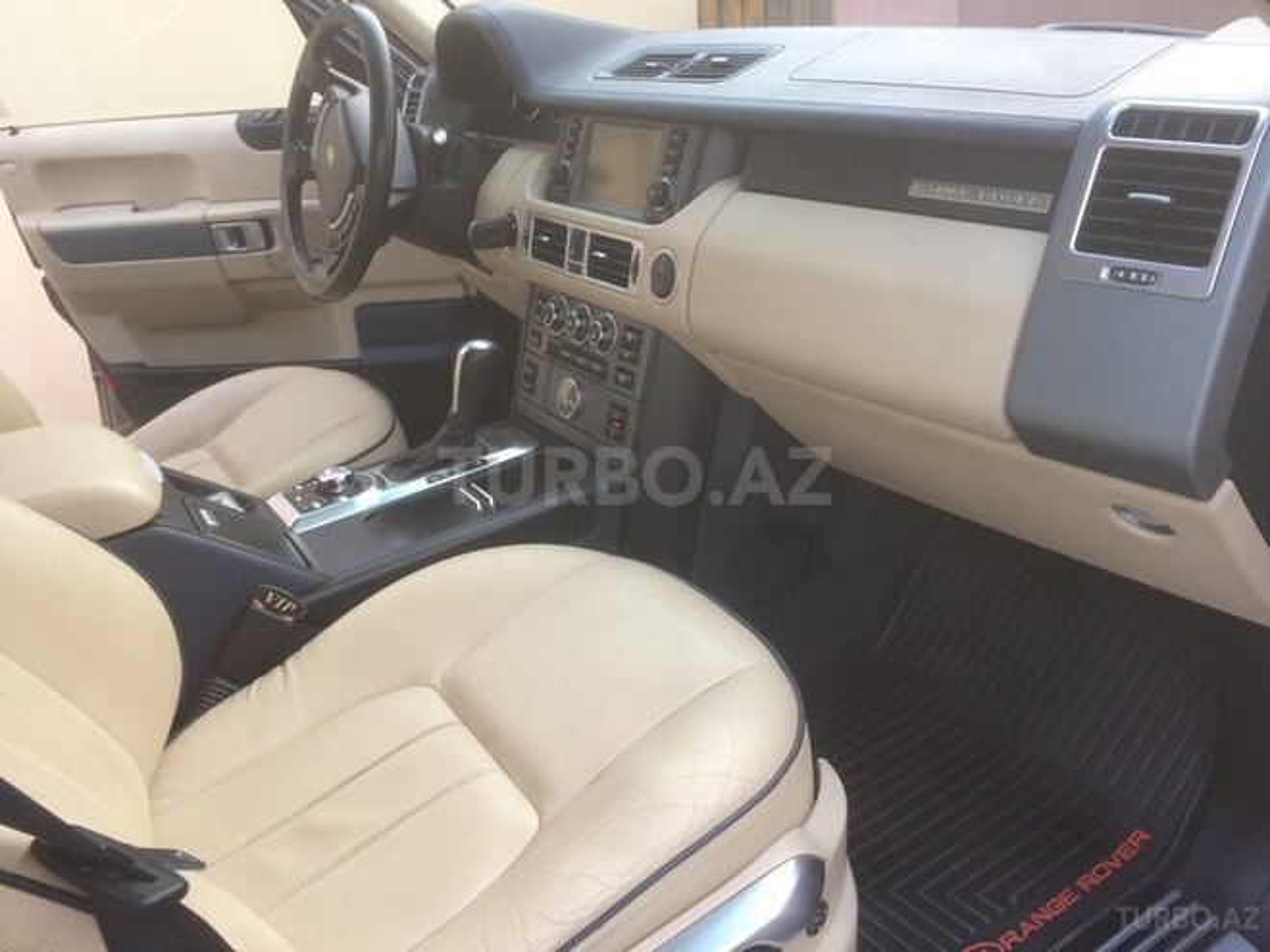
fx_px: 1064
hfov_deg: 61.7
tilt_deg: -25.6
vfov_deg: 48.2
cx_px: 635
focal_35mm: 29
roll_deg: +4.4
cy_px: 476
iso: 50
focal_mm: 4.15
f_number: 2.2
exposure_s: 1/100
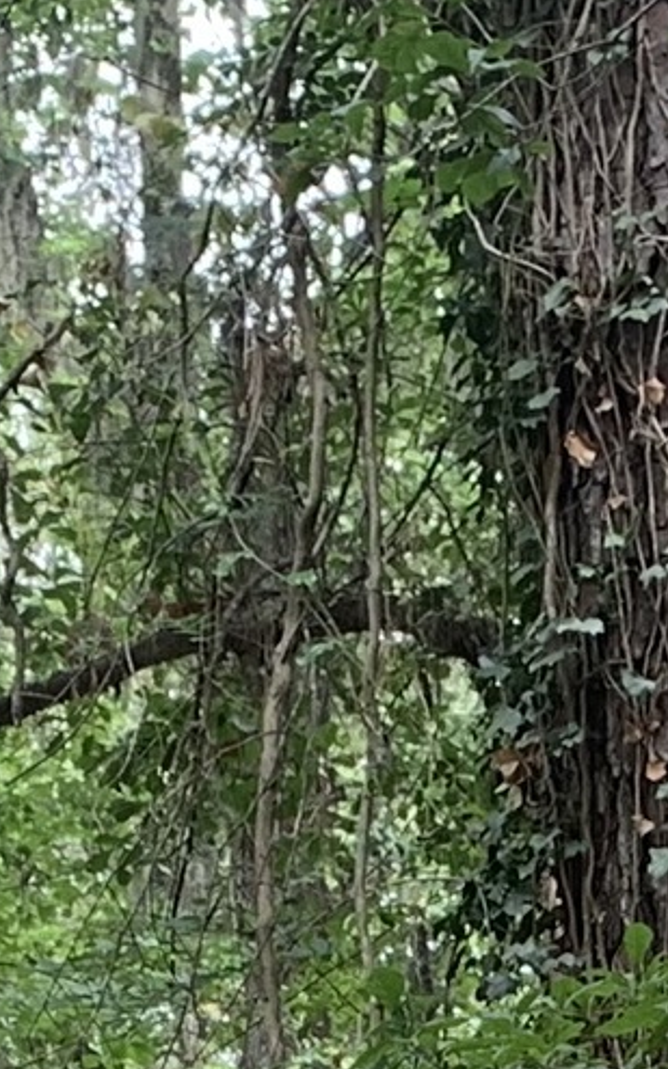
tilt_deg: -0.6
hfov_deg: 7.5
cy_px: 2140
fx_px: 4985
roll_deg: -1.3
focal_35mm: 171
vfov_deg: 11.1
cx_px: 971
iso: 40
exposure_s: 1/122
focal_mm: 4.25
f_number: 1.8
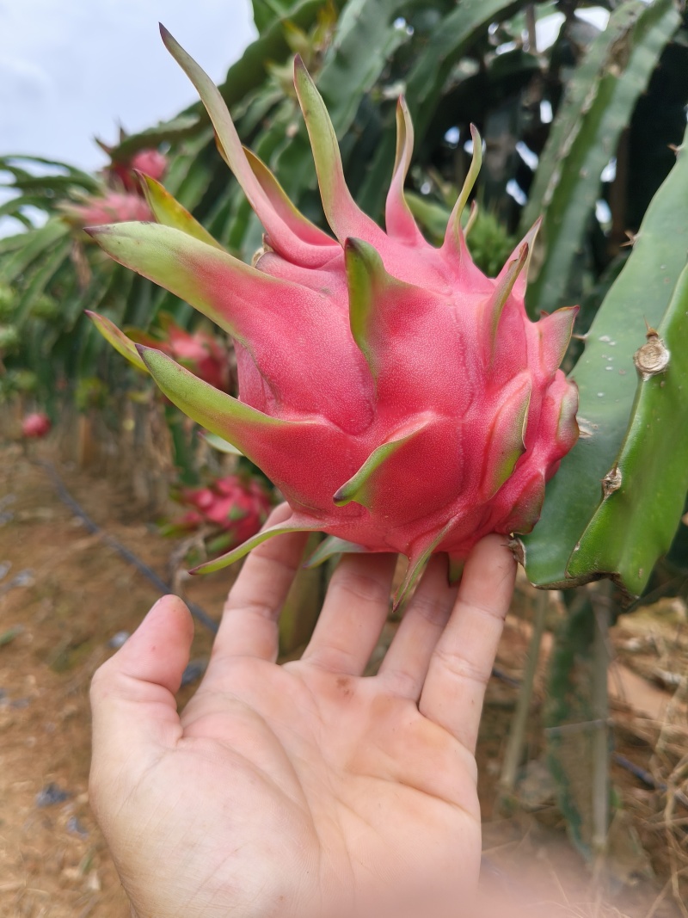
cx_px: 344
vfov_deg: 67.3
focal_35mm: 26
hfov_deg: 53.1
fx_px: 689
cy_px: 459
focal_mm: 4.84
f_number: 1.8
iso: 80
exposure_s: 1/989
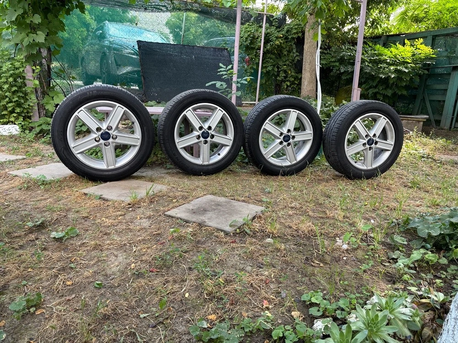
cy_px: 172
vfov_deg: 53.1
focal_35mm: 26
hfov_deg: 67.3
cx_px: 229
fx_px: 344
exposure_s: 1/121
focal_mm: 5.96
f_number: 1.6
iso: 64
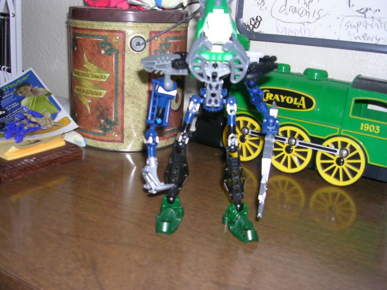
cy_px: 145
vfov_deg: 37.7
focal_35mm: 38
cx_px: 194
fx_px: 425
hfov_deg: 49.0
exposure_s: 1/60.1
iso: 50
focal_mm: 5.8
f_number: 2.8
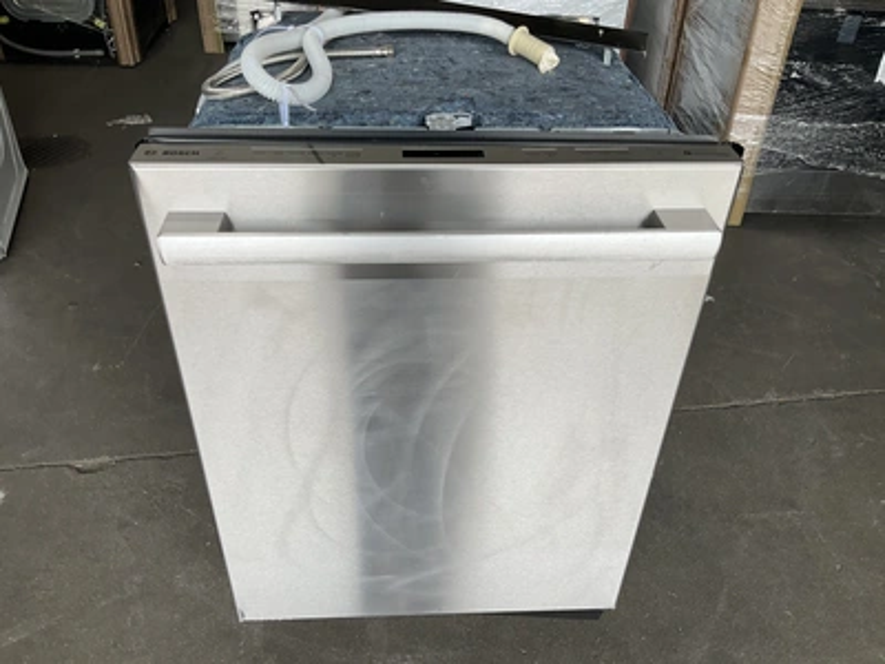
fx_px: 741
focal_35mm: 29
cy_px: 332
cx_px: 442
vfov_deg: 48.2
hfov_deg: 61.7
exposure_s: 1/253
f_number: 1.8
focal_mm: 3
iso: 25
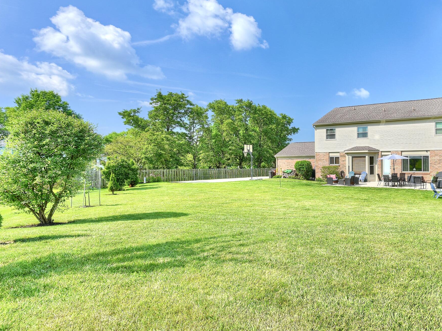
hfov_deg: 67.7
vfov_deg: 58.9
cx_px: 347
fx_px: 294
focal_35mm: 23
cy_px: 161
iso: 100
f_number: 10
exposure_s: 1/80
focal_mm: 14
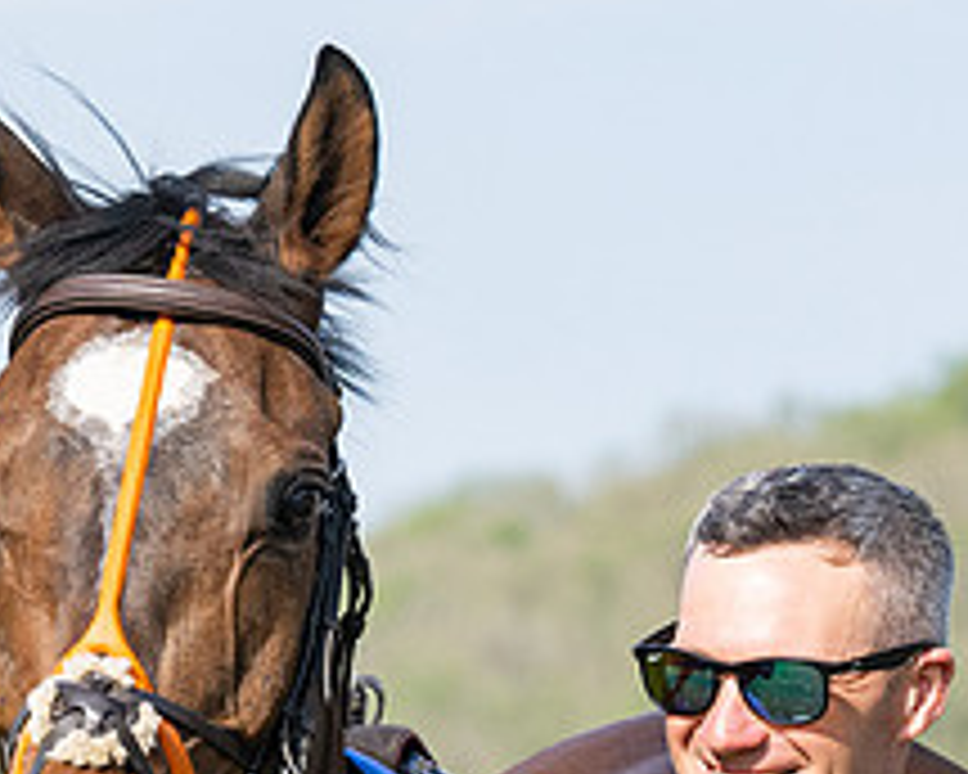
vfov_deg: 3.1
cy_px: 695
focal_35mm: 507
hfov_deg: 3.8
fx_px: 14525
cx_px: 318
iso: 400
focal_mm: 99
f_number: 5
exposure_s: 1/2000
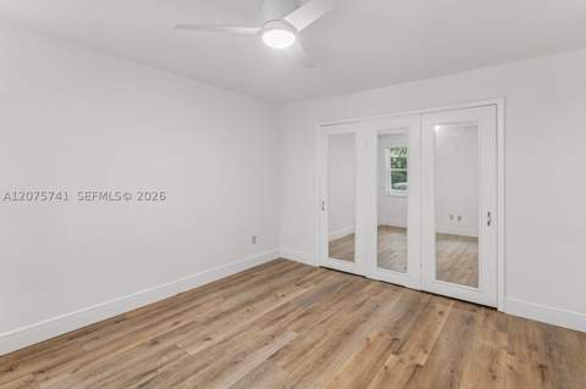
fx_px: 260
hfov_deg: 96.8
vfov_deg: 73.6
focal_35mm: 16
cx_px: 293
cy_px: 194
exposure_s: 1/2
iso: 200
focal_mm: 16
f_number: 10
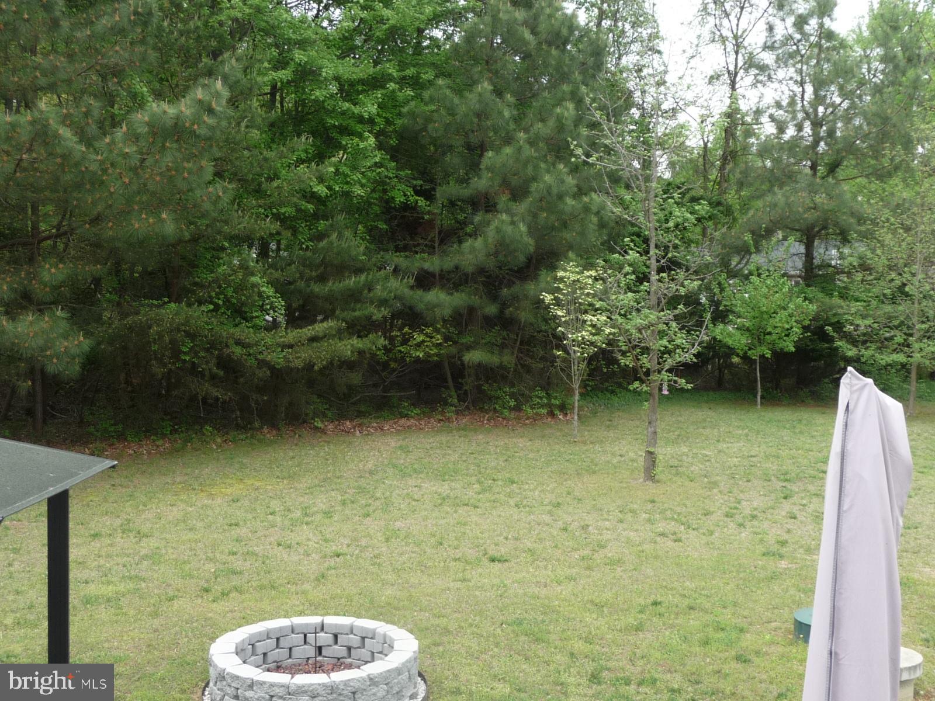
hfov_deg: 45.8
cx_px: 468
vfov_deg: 35.1
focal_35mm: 41
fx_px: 1107
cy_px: 350
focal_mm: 4.7
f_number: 3.3
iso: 100
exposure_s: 1/250
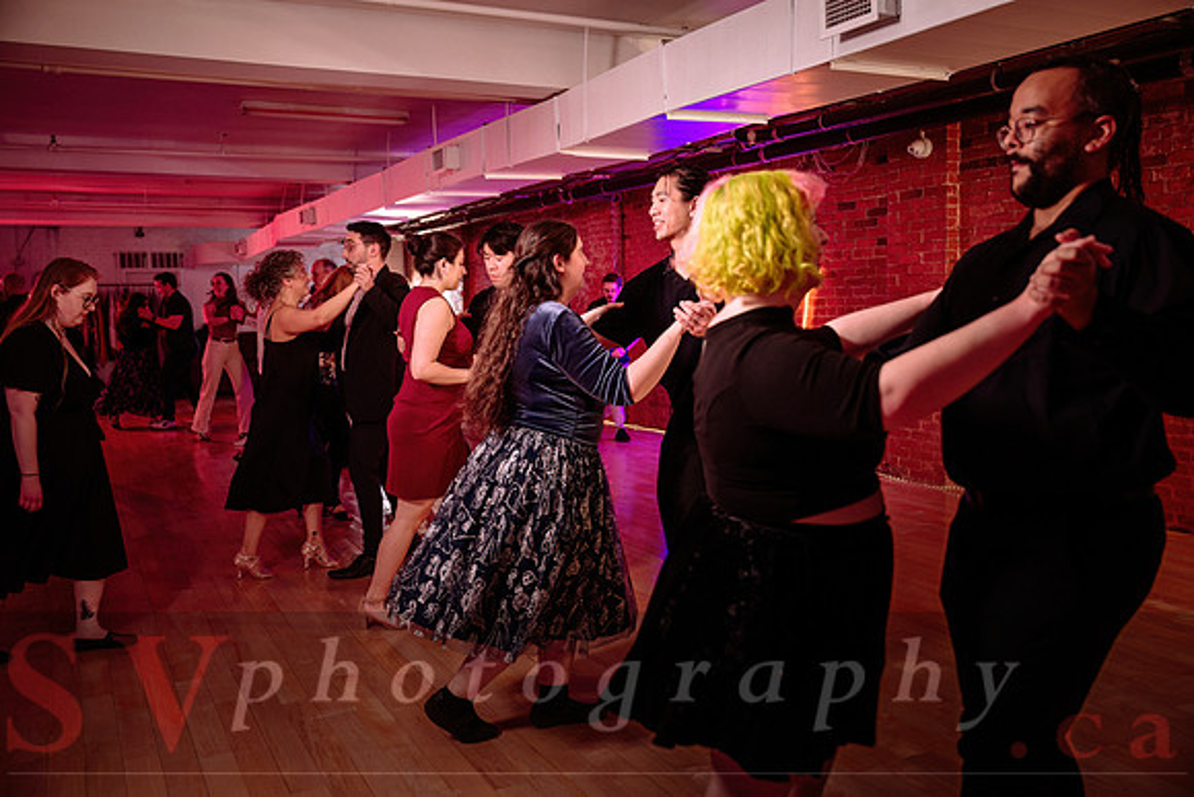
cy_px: 398
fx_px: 1045
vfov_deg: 41.7
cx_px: 597
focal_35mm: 32
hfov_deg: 59.5
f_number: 2.8
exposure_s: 1/160
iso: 640
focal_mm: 31.5
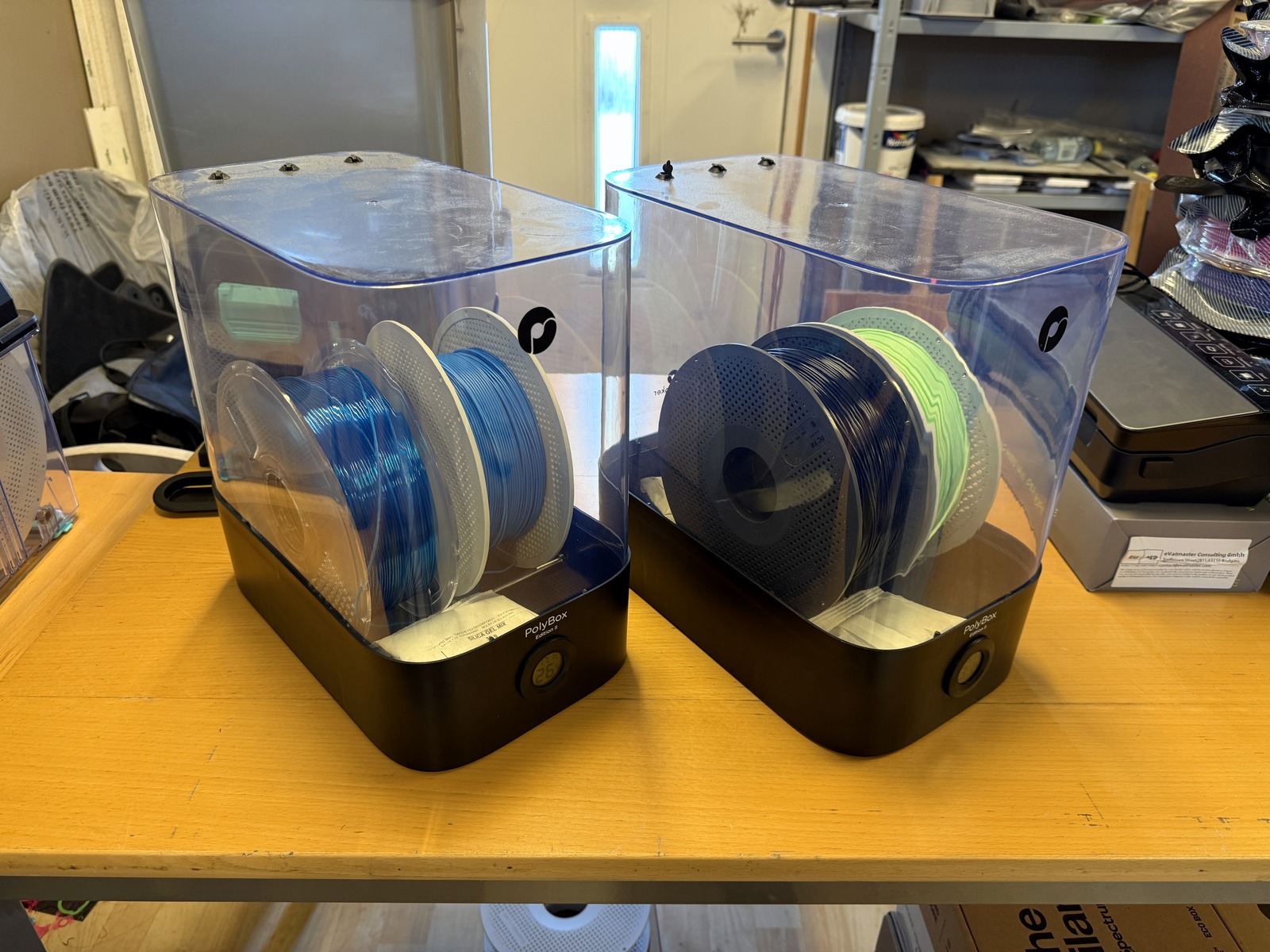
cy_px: 476
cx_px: 635
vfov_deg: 56.8
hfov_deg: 71.6
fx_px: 881
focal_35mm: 24
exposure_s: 1/50
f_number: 1.78
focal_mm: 6.76
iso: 160
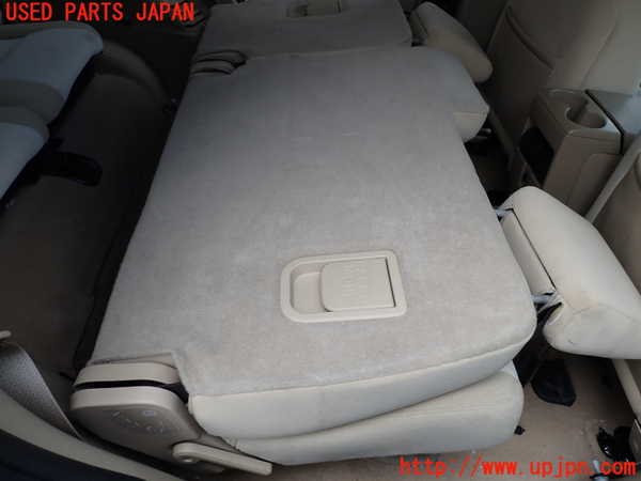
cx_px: 320
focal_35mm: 25
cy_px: 240
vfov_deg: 54.9
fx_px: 463
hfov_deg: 69.4
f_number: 2.8
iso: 100
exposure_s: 1/200
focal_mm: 4.5
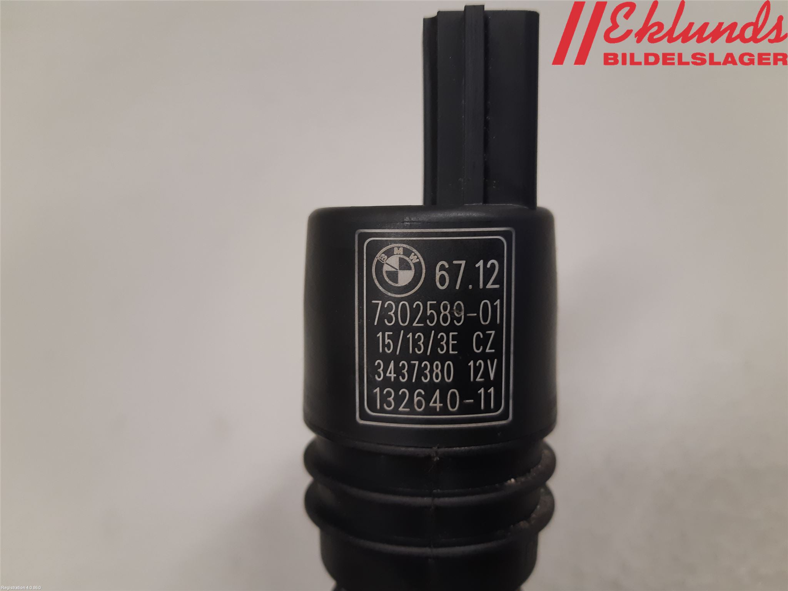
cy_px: 296
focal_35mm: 26
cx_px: 394
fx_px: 592
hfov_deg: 67.3
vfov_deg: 53.1
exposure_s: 1/50
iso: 125
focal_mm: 3.93
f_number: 1.7
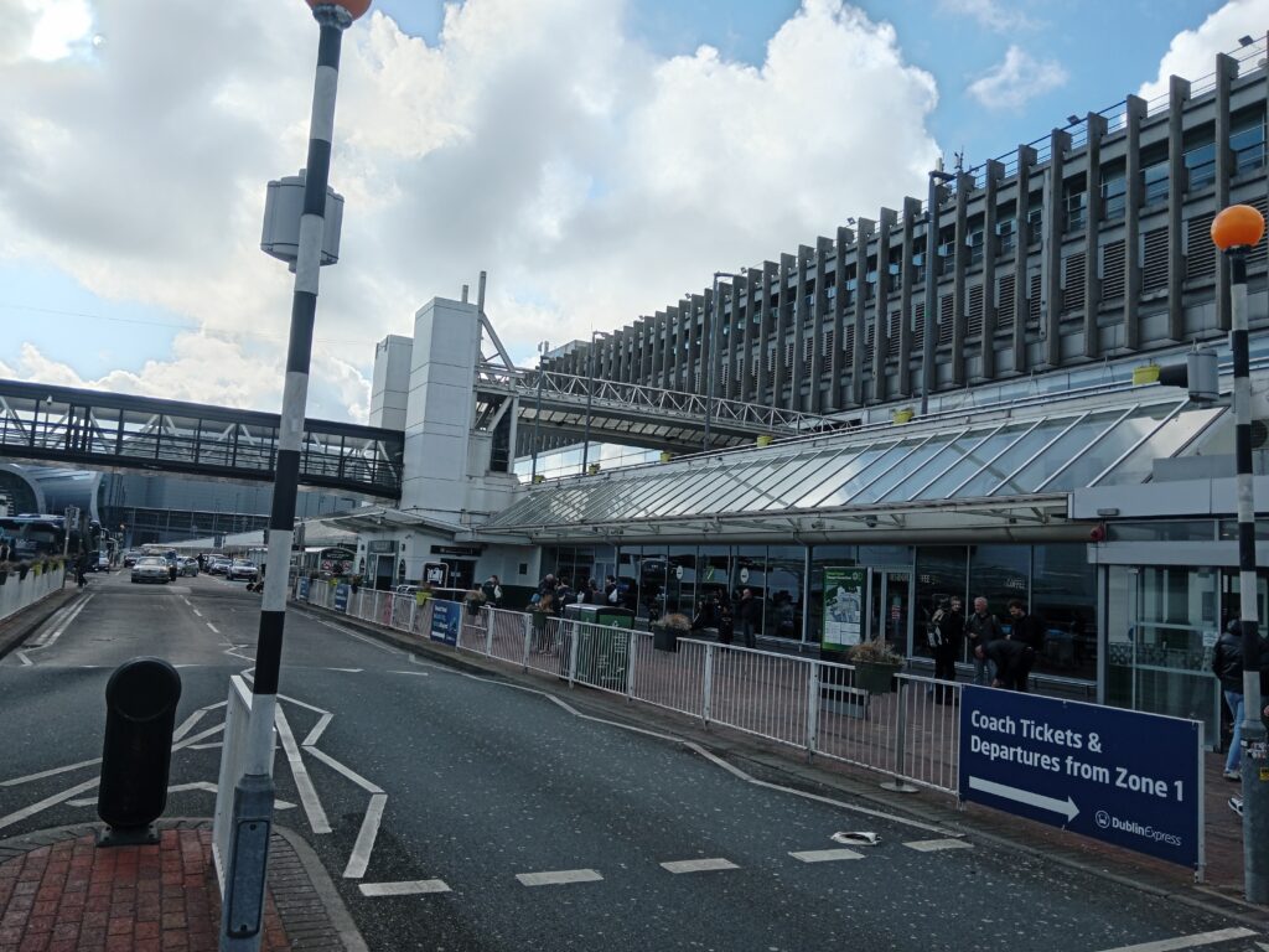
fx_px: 990
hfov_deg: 65.3
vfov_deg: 51.4
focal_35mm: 27
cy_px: 476
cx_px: 634
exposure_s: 1/1015
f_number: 1.9
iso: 102
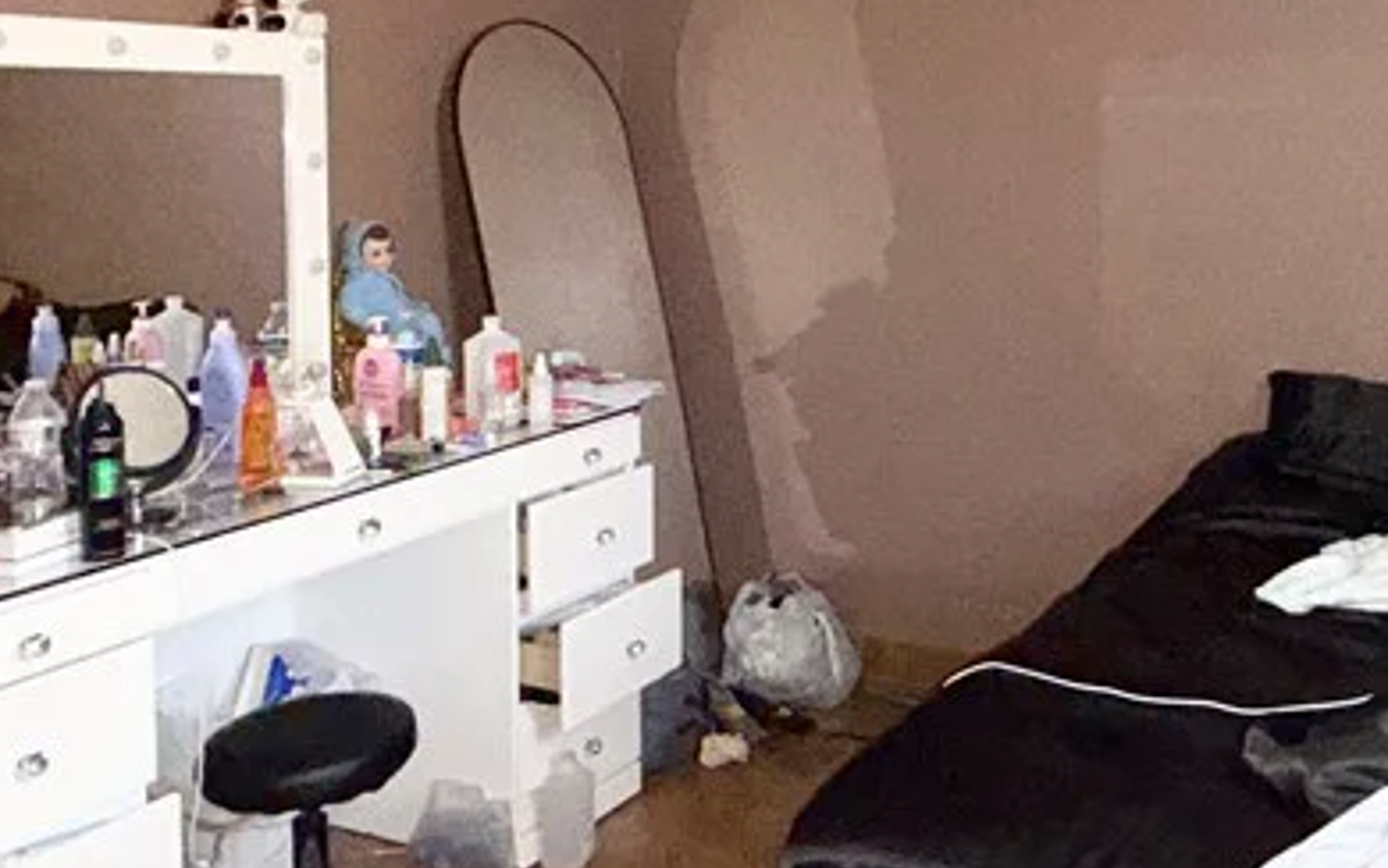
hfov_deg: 49.1
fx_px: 1476
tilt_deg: -2.3
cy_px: 192
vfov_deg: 32.0
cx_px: 975
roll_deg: -0.2
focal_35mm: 39
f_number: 2.2
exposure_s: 1/40
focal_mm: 2.22
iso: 400
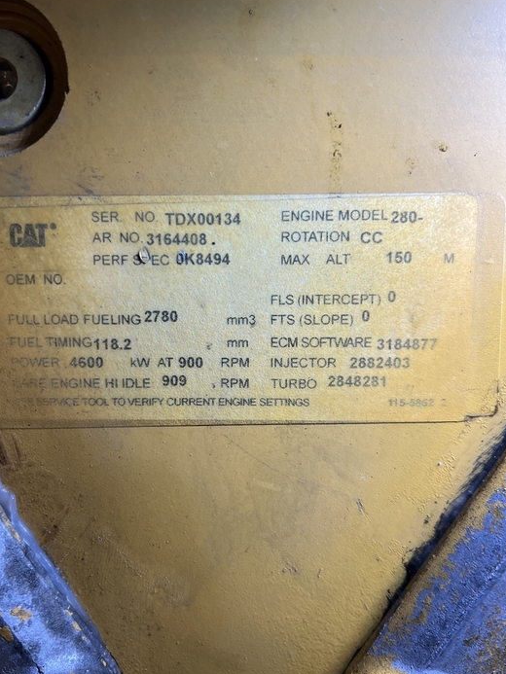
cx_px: 229
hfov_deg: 46.7
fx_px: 585
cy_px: 336
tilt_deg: -2.6
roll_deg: +0.5
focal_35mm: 30
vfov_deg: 60.0
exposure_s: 1/120
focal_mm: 5.7
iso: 50
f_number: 1.5
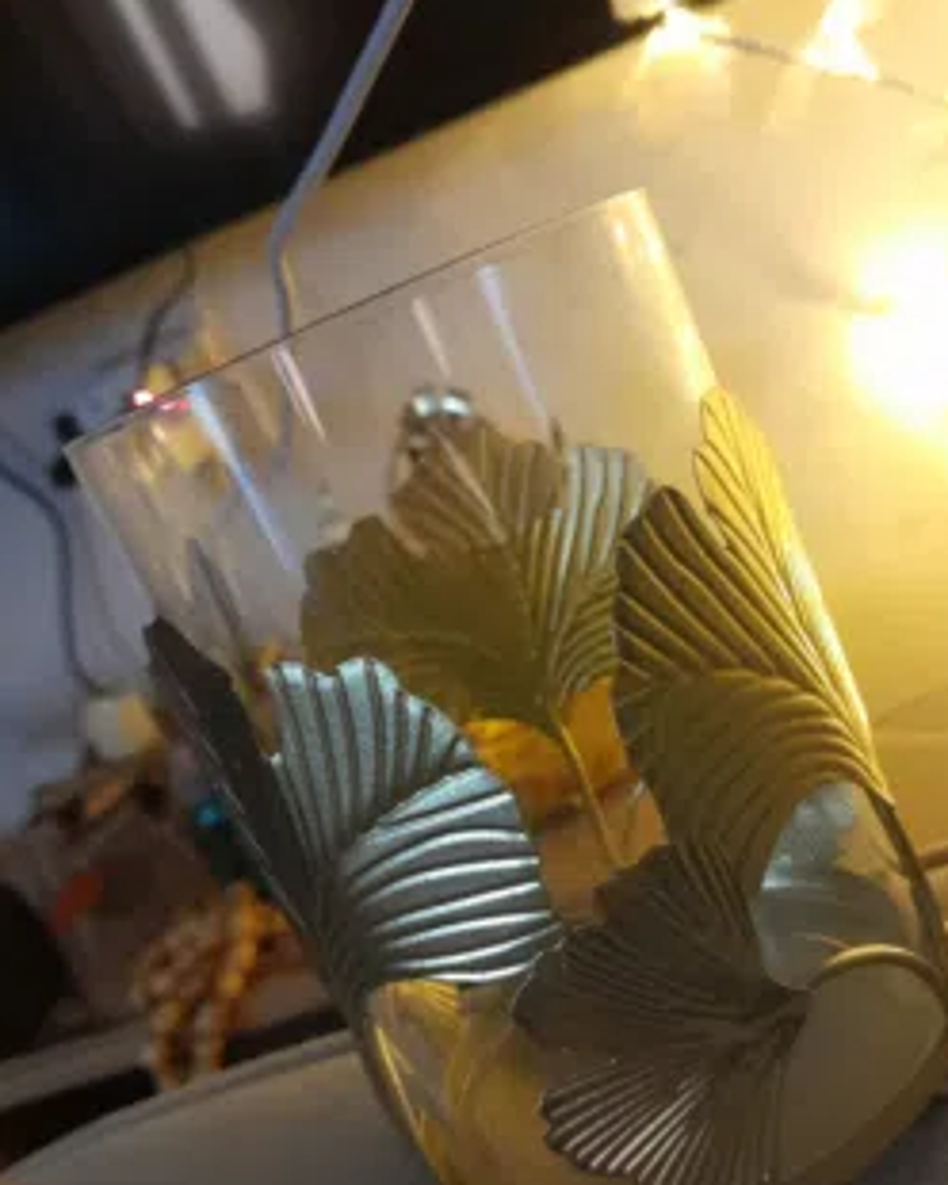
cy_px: 692
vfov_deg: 52.6
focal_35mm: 34
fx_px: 1192
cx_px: 570
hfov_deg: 43.1
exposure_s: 1/33
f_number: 1.8
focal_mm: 4
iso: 640
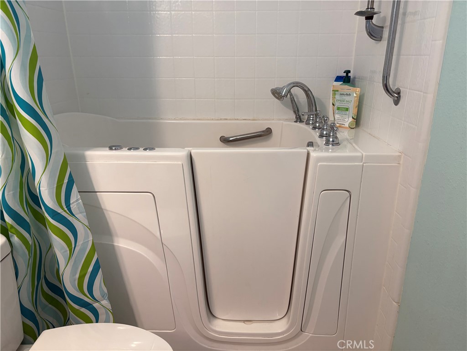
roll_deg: +0.1
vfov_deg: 53.1
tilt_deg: -19.0
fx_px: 351
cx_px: 234
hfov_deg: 67.3
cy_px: 176
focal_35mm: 26
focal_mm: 5.96
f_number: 1.6
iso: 160
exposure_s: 1/60
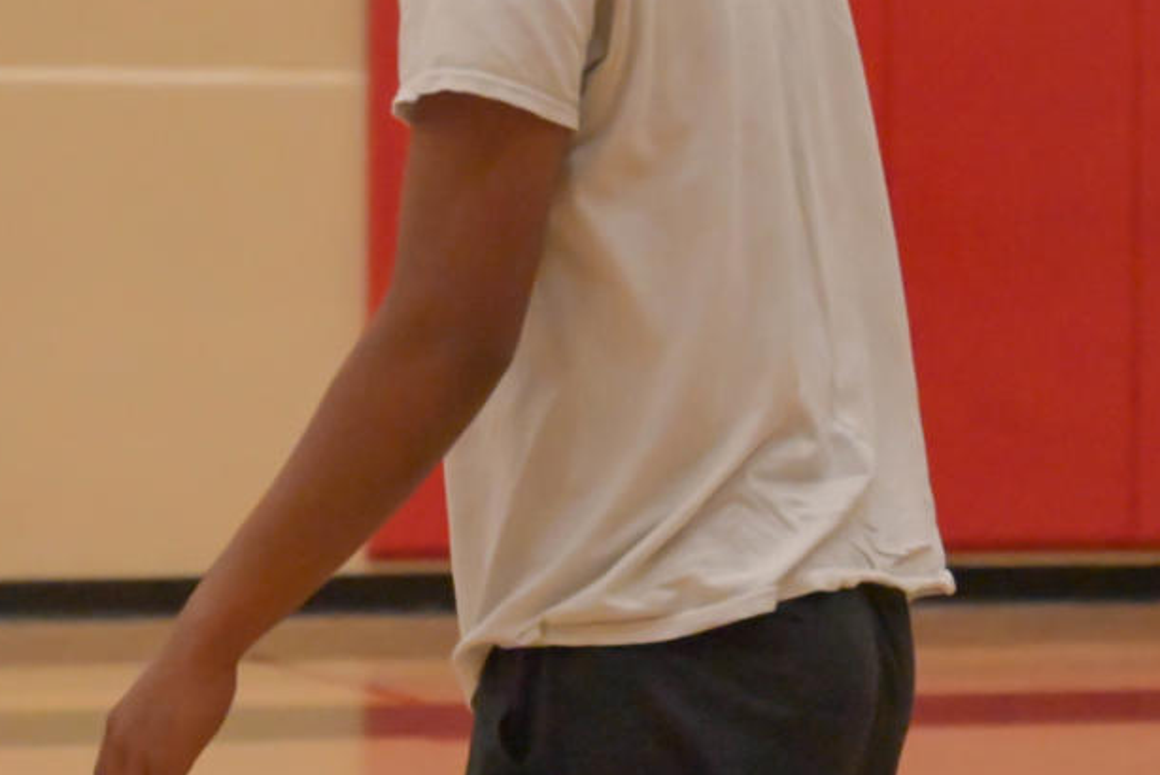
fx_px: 8671
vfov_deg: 5.1
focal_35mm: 269
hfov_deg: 7.6
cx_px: 936
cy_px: 125
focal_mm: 110
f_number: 6.3
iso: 12800
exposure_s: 1/800
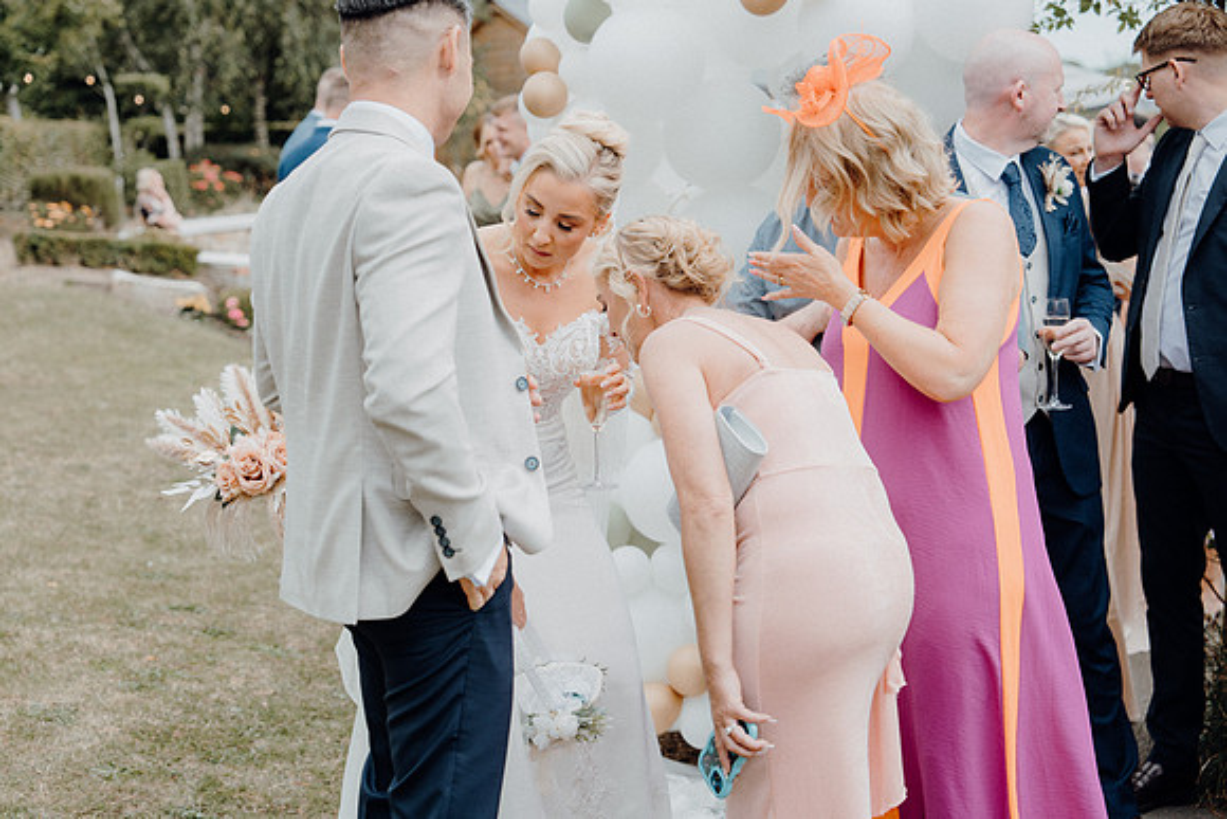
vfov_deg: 22.6
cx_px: 614
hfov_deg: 33.4
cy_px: 410
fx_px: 2045
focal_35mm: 60
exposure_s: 1/500
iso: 125
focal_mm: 60
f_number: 3.5
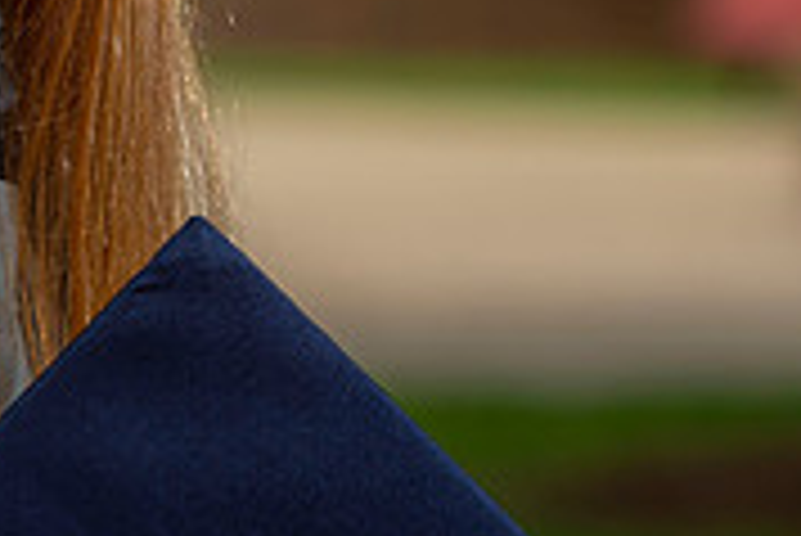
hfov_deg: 4.4
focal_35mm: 467
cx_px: 76
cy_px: -90
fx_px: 10399
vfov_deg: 2.9
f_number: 5.6
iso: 80
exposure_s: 1/250
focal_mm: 130
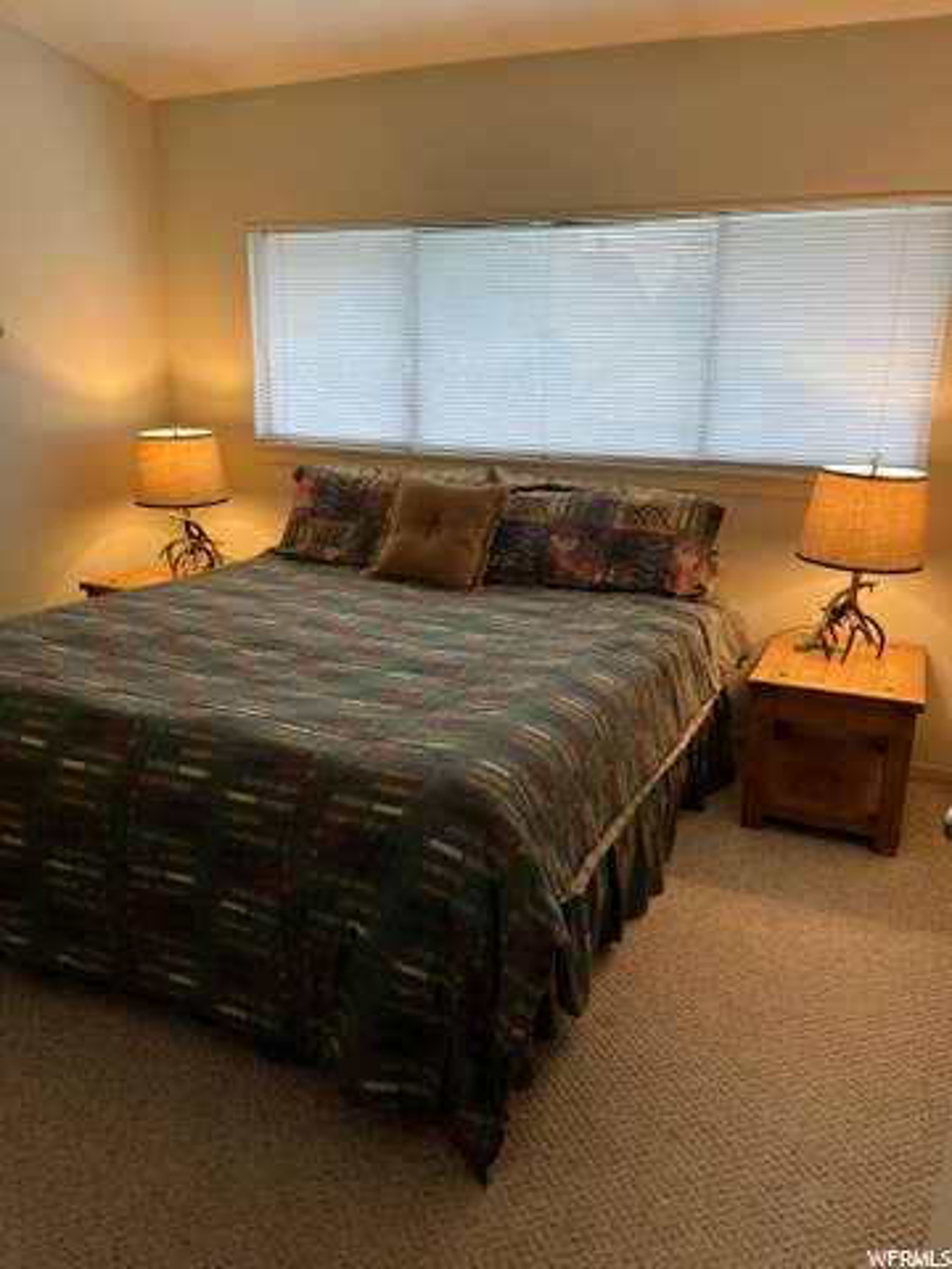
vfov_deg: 67.3
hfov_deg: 53.1
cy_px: 634
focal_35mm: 26
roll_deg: -2.3
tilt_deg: -13.5
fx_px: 953
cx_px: 476
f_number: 1.6
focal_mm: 5.1
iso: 80
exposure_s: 1/60
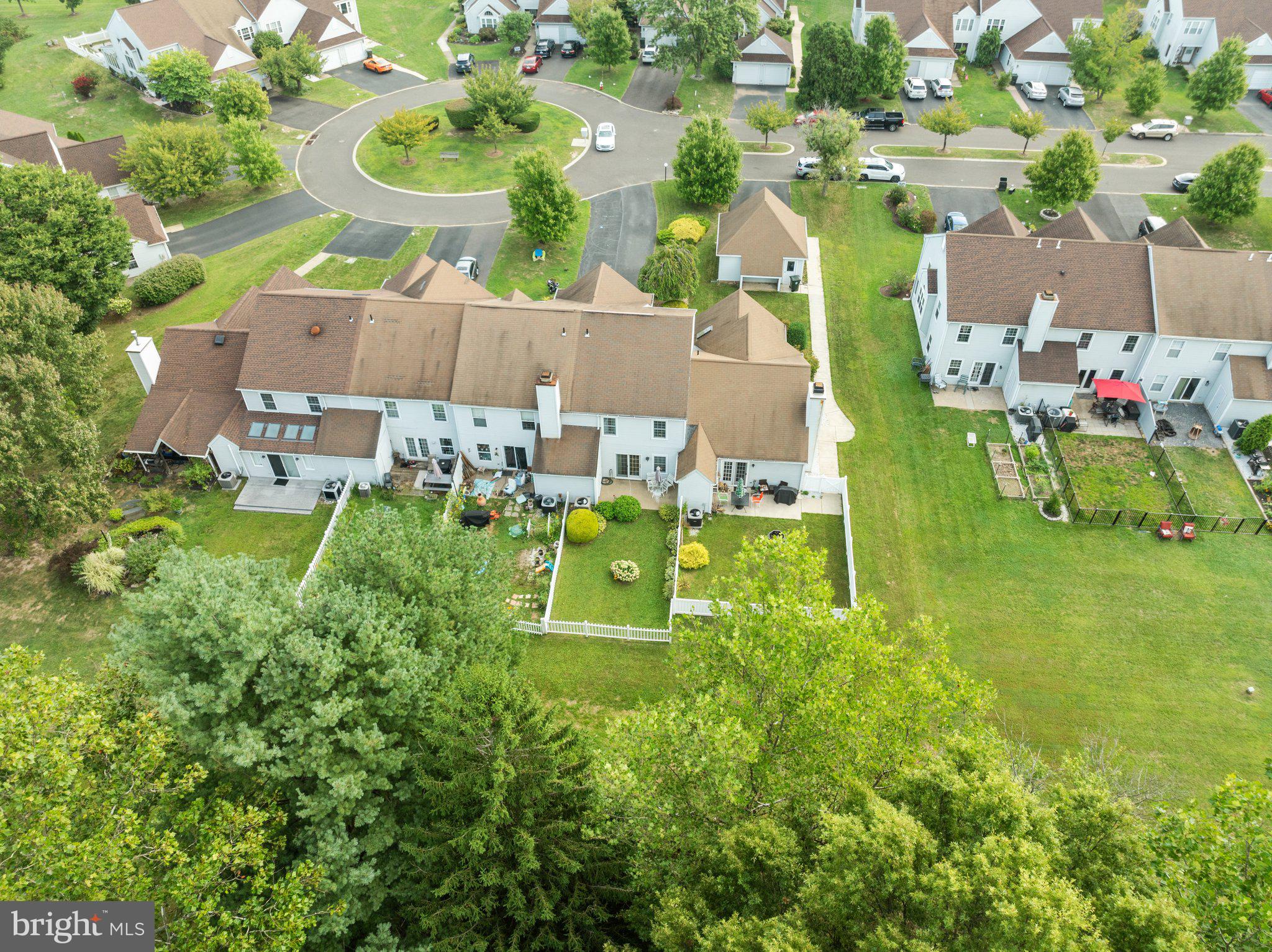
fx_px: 881
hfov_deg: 71.6
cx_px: 636
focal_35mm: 24
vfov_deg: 56.8
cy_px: 476
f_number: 2.8
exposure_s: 1/320
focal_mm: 12.29
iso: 100
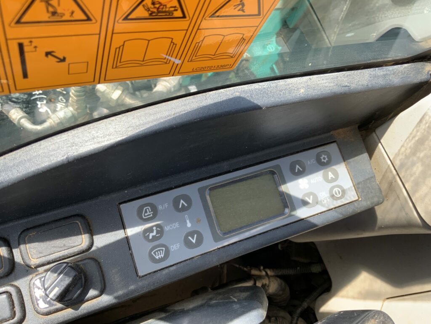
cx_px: 216
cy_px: 162
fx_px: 361
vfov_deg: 48.2
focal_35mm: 29
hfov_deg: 61.7
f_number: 1.8
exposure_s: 1/175
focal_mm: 3
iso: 16
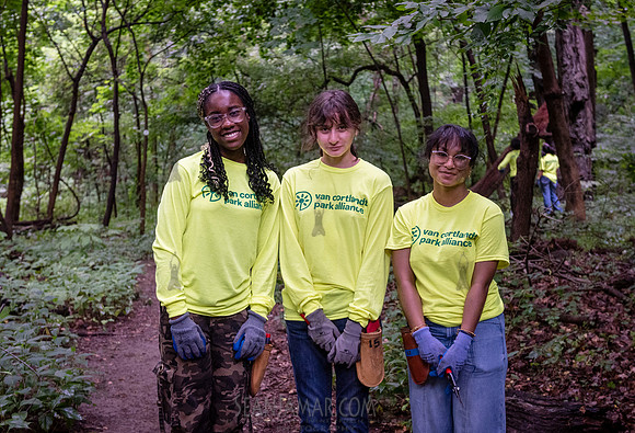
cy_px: 221
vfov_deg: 23.4
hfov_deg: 33.8
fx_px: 1045
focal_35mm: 59
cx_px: 324
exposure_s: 1/400
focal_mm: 45
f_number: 3.5
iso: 2000
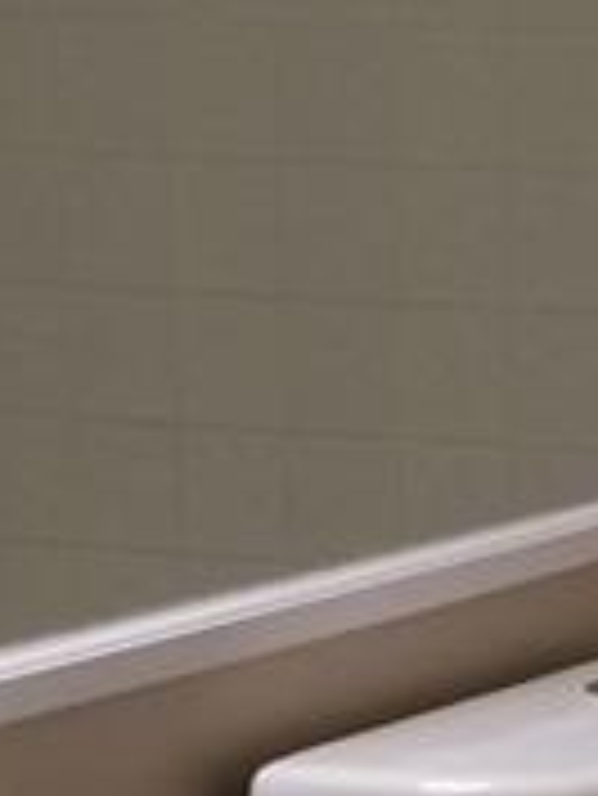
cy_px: 783
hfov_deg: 7.1
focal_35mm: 203
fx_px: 4670
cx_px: 1039
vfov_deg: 9.7
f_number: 2.2
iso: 40
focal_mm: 4.12
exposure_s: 1/30
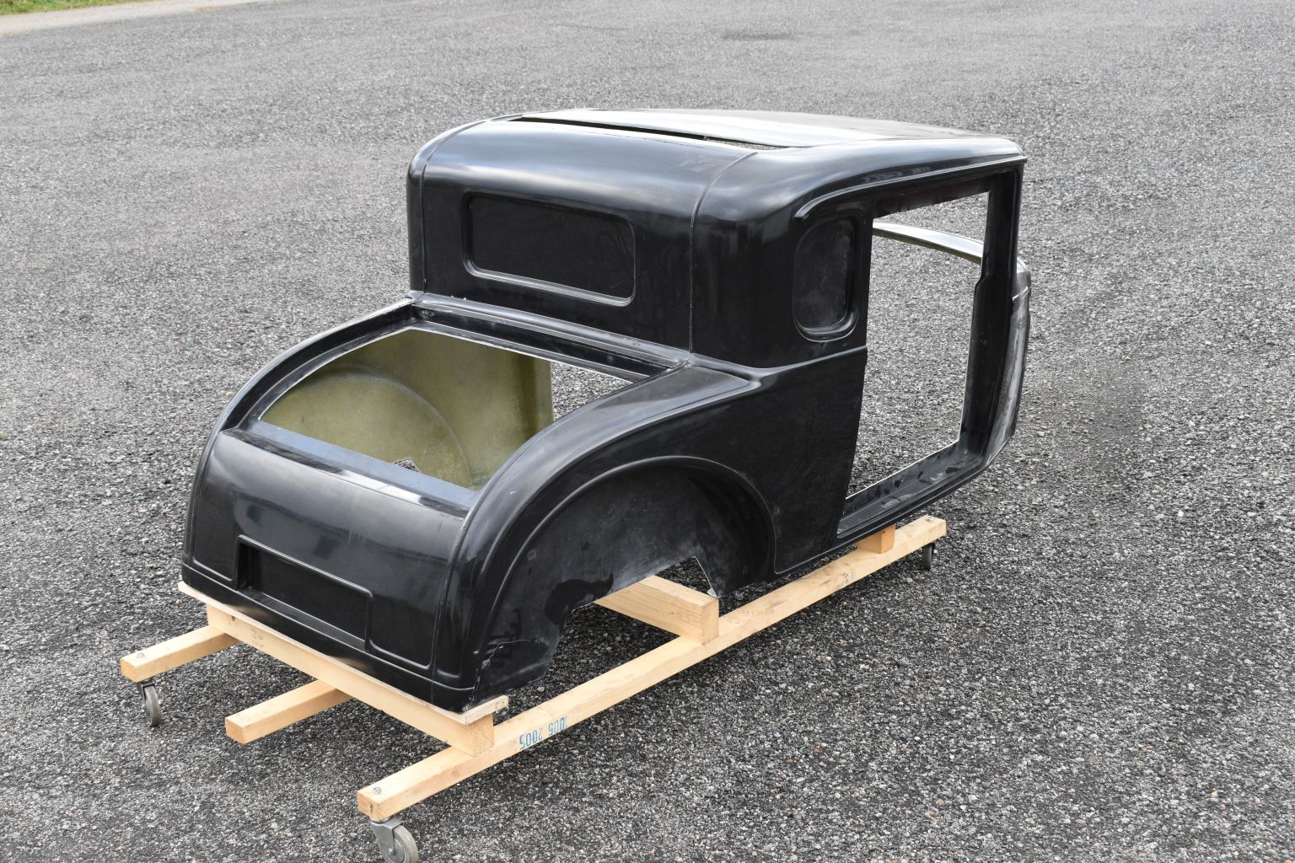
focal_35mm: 45
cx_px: 648
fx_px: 1619
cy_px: 432
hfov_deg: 43.6
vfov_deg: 29.9
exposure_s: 1/250
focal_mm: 30
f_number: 8
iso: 1250
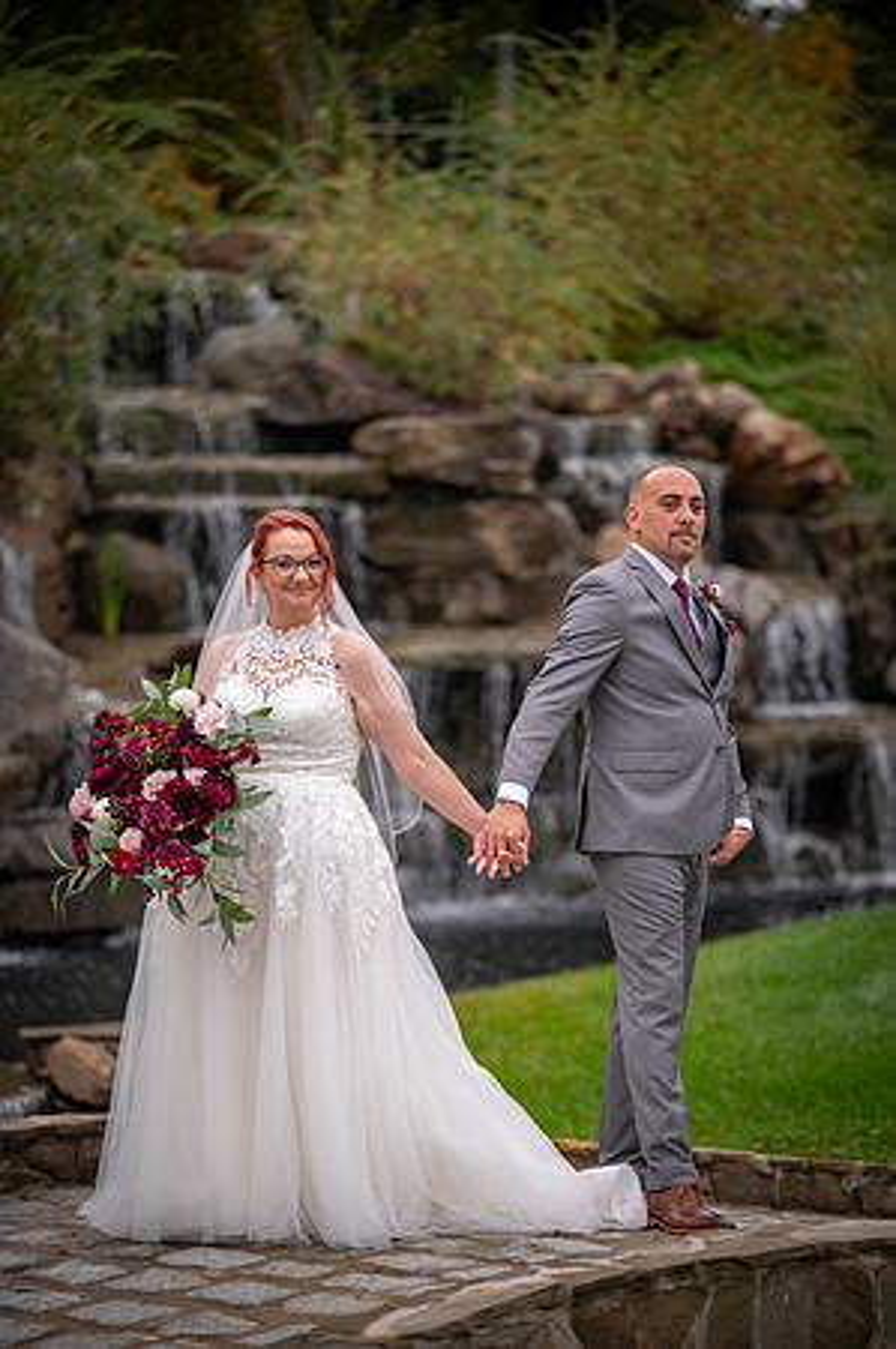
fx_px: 5051
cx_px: 448
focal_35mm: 135
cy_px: 674
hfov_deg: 10.1
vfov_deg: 15.2
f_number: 2.8
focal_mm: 135
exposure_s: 1/125
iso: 80
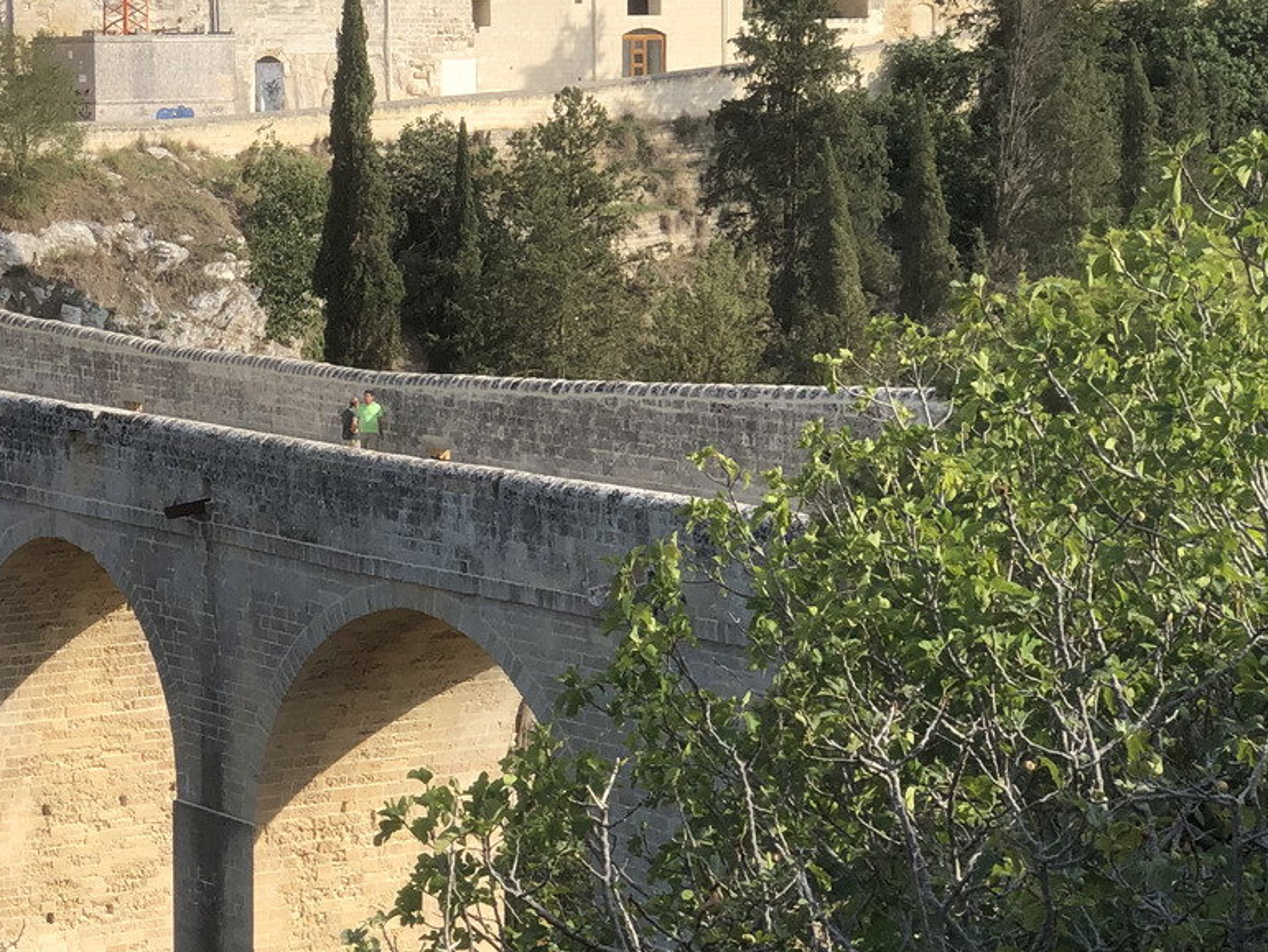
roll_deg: +1.6
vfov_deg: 13.7
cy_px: 412
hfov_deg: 17.9
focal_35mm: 108
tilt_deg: -5.6
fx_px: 3957
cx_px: 87
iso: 16
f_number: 2.4
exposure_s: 1/783
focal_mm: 6
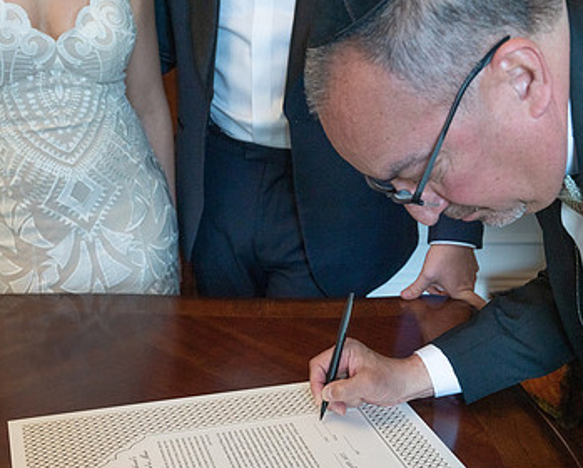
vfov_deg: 26.1
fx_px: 1002
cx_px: 272
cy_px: 317
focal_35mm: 58
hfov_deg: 32.4
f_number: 5.6
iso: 1250
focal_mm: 35
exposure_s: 1/125
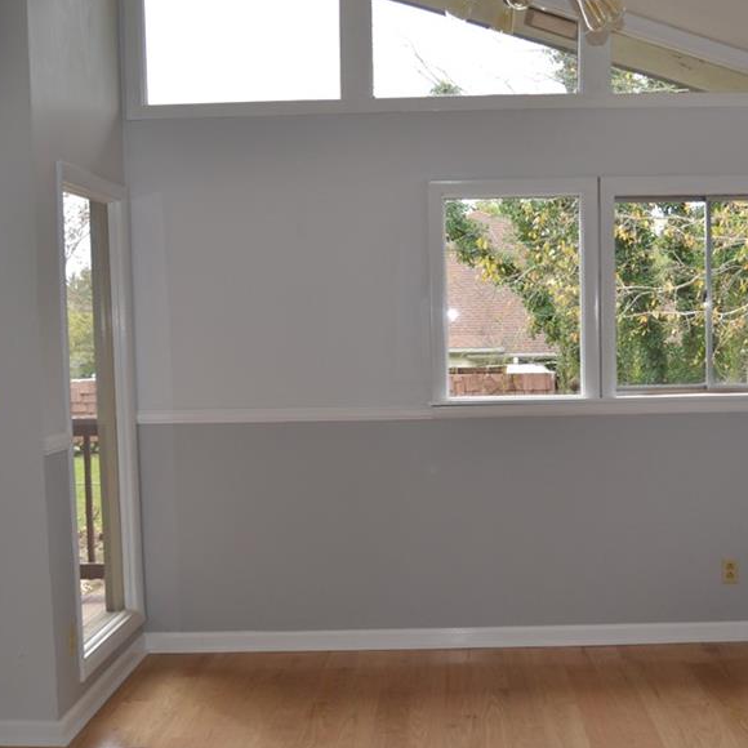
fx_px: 1100
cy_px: 395
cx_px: 462
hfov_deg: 37.4
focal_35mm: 45
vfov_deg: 37.5
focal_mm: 20
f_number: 3.8
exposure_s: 1/200
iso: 320
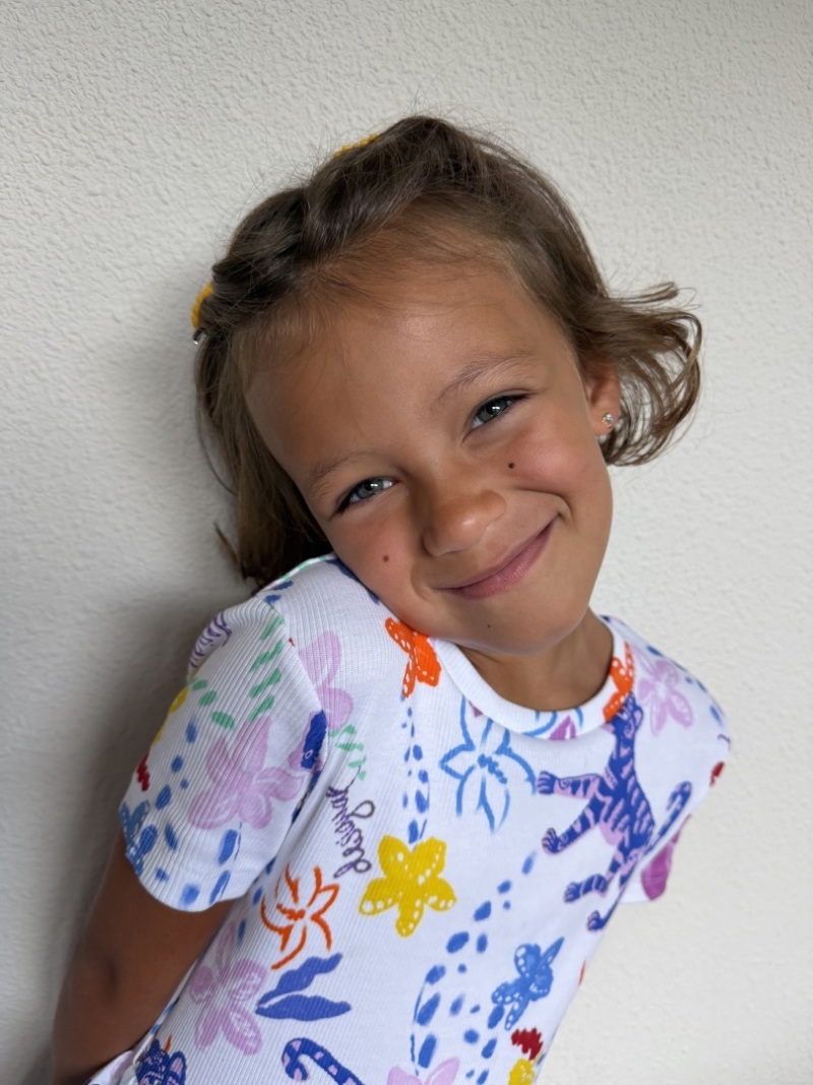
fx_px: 752
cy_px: 542
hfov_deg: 56.8
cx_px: 406
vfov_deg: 71.6
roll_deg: -6.8
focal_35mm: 24
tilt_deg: -14.6
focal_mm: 6.76
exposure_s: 1/121
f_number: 1.78
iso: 160
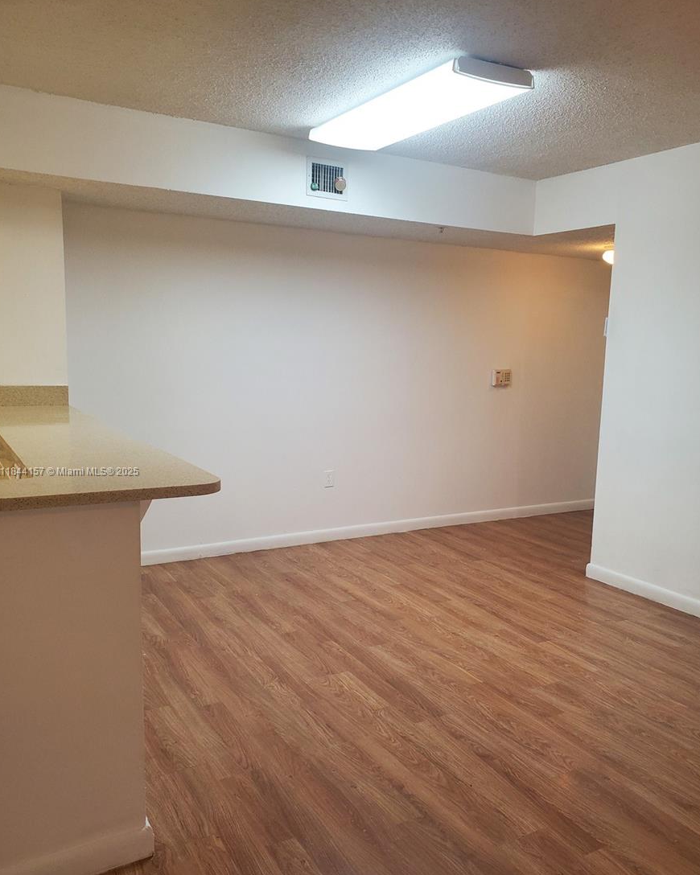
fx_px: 725
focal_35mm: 28
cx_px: 353
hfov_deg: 51.5
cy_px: 472
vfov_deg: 62.1
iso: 160
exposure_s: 1/120
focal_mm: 4.3
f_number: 2.4
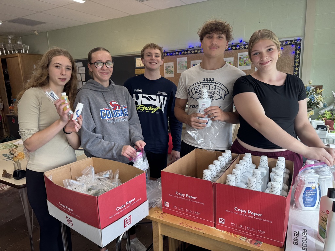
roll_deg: +1.9
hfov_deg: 71.6
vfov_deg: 56.8
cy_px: 126
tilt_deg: -12.7
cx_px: 168
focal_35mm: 24
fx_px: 232
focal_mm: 6.76
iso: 64
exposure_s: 1/159
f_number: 1.78
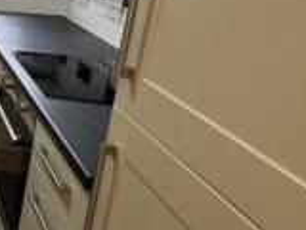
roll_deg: -2.0
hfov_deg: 25.1
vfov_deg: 27.5
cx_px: -186
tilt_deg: -12.9
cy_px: 22
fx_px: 451
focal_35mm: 51
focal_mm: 2.22
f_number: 2.2
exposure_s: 1/50
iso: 200
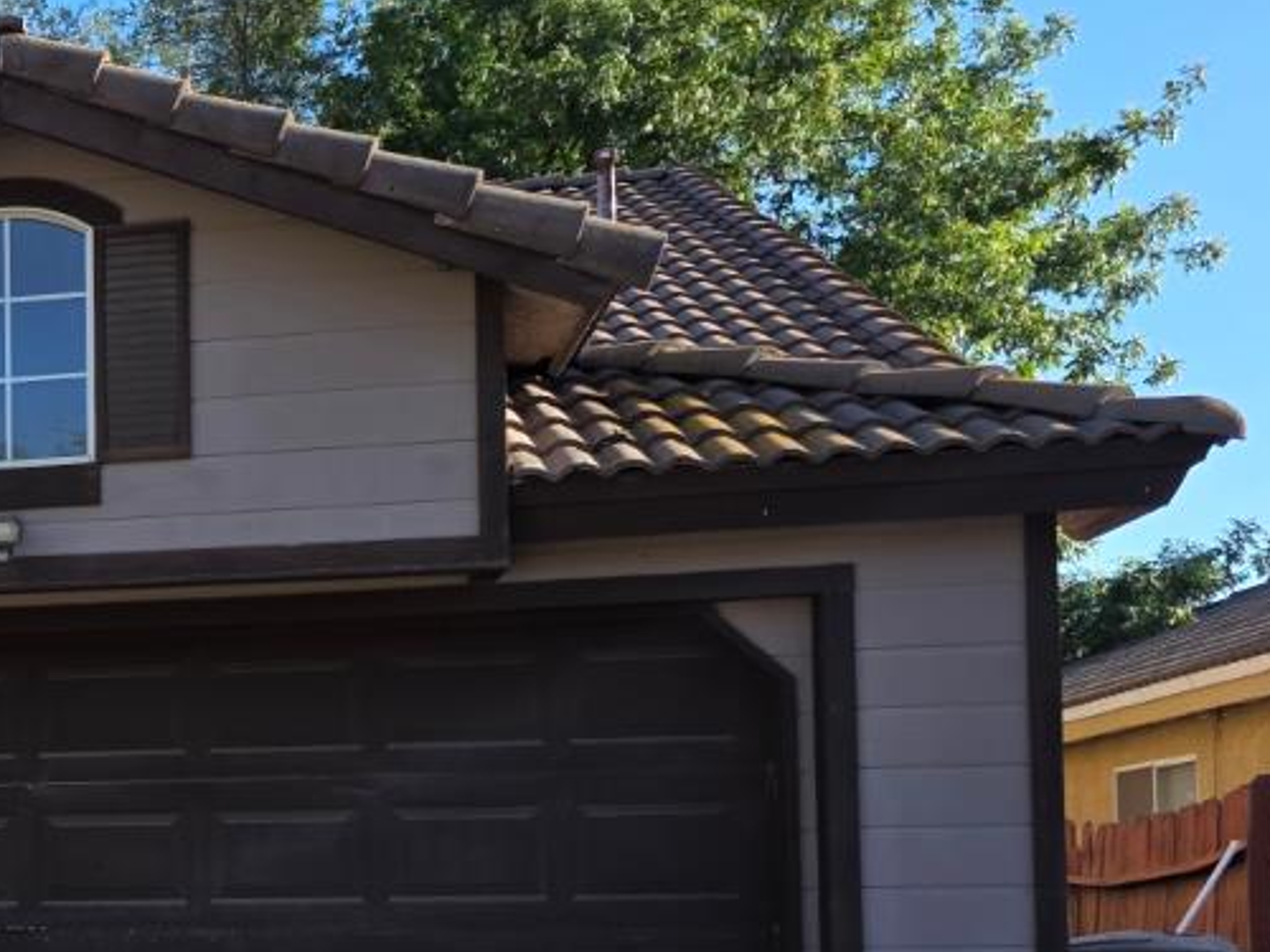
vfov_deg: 20.8
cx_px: -465
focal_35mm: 69
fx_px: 2531
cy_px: 887
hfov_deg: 24.0
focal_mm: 6.3
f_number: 1.7
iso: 80
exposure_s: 1/2111
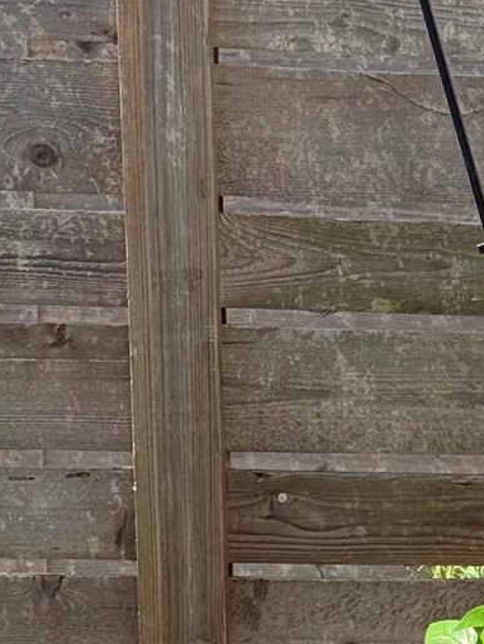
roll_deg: -2.4
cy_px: 745
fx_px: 3597
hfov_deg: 7.4
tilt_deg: -10.9
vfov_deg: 10.1
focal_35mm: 193
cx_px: 949
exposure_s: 1/2415
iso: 100
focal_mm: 6.76
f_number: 1.78
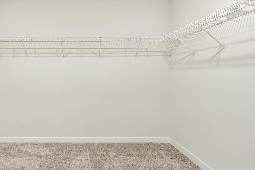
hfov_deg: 76.0
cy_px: 79
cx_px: 84
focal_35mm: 22
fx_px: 156
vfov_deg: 57.2
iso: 320
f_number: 6.3
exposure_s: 1/60
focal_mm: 15
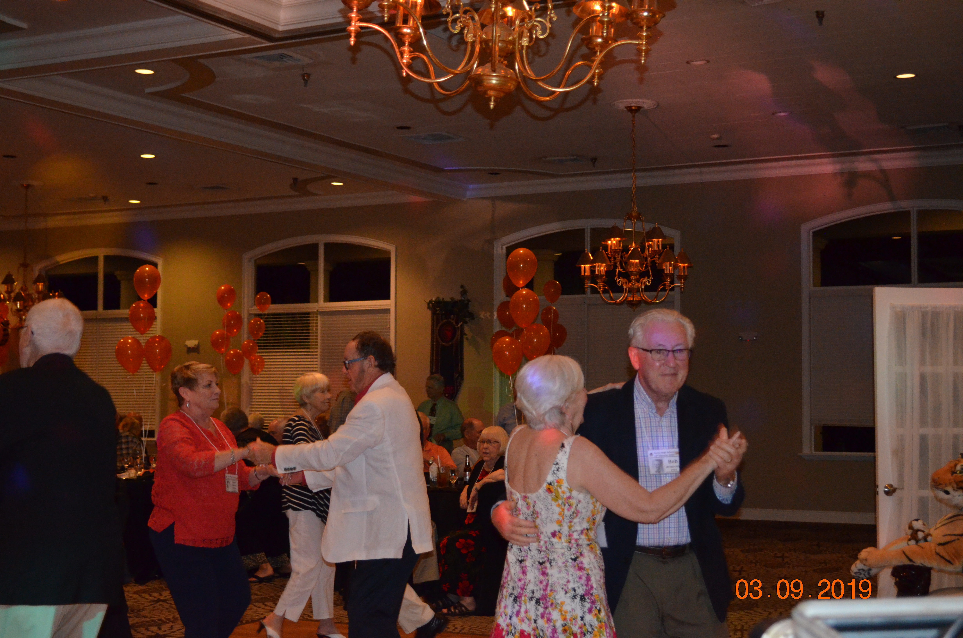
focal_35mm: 52
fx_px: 1401
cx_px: 482
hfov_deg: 37.9
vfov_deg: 25.6
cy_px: 319
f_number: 5
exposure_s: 1/60
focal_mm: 35
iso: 3200
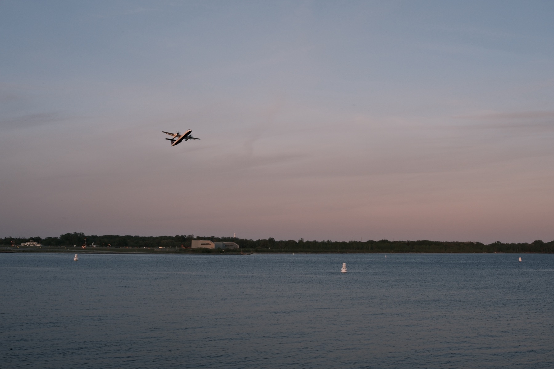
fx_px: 539
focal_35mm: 35
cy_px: 184
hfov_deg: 54.4
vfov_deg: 37.9
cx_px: 277
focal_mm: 23
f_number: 5
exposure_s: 1/110
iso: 125
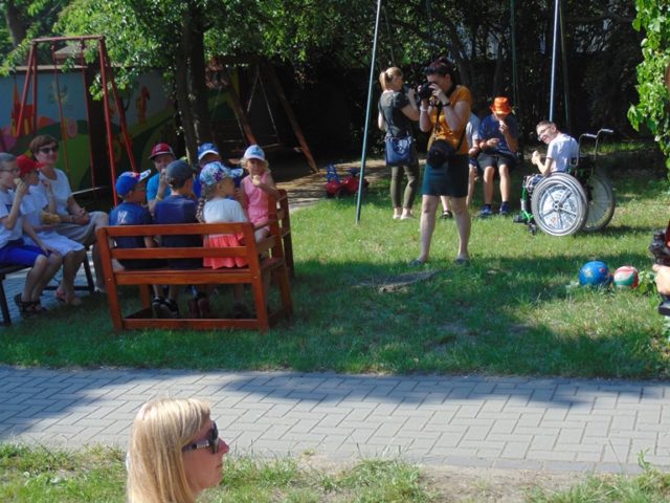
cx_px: 335
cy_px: 252
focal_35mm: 60
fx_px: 1161
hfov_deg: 32.2
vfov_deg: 24.4
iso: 80
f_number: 3.6
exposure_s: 1/400
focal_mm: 10.8
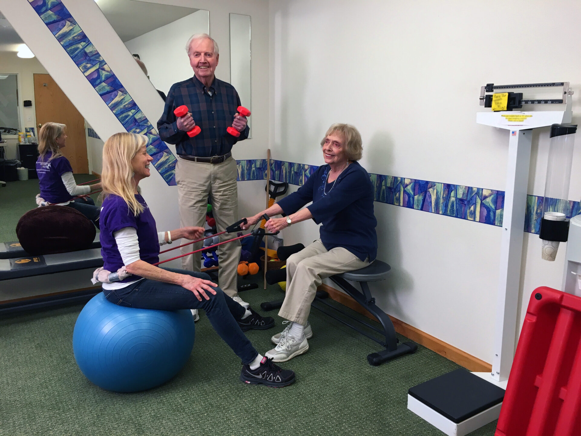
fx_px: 487
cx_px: 290
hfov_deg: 61.7
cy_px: 218
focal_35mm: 29
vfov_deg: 48.2
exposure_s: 1/30
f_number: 2.2
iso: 64
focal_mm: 4.15
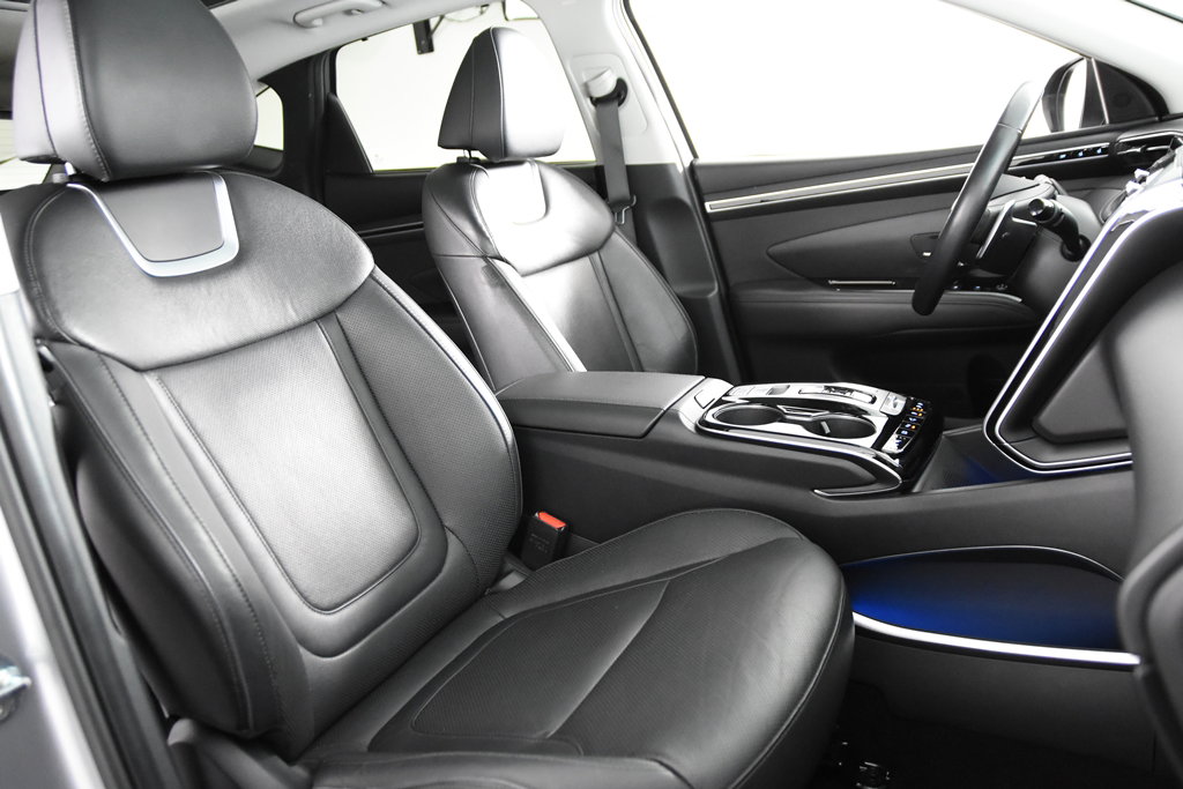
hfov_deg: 61.9
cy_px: 394
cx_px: 592
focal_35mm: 30
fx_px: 986
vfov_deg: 43.6
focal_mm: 20
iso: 4500
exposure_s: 1/30
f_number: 2.8
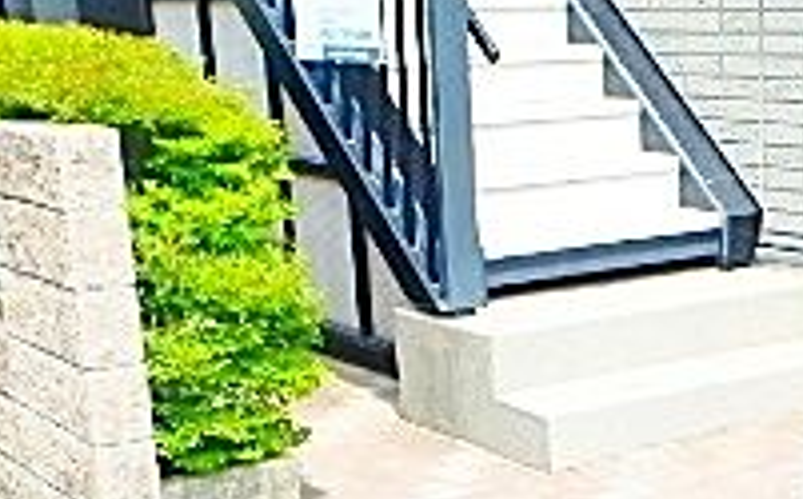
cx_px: 791
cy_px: 475
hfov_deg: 27.5
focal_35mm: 71
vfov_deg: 17.9
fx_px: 1552
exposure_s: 1/250
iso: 125
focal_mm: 3.7
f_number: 3.5
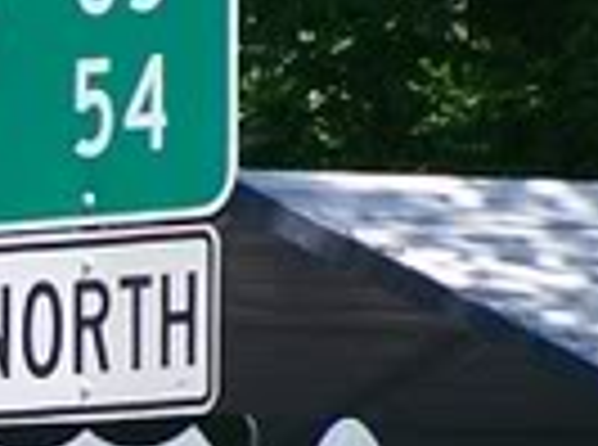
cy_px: 487
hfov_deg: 1.6
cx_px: -1272
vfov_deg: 1.2
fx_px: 21157
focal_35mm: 1228
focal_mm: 26.4
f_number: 3.2
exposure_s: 1/500
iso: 80
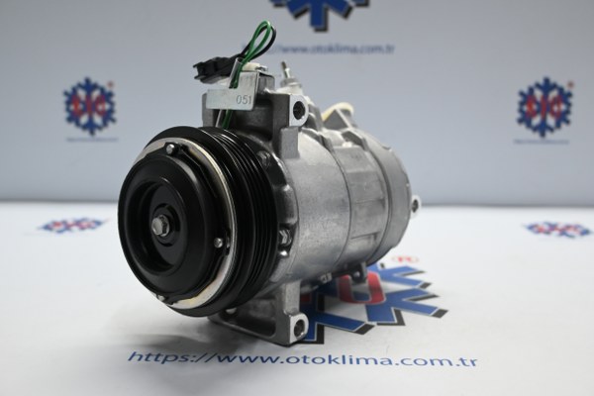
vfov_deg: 38.4
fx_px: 569
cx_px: 297
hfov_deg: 55.1
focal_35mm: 34
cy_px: 198
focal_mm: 23
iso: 400
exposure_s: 1/40
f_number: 4.2
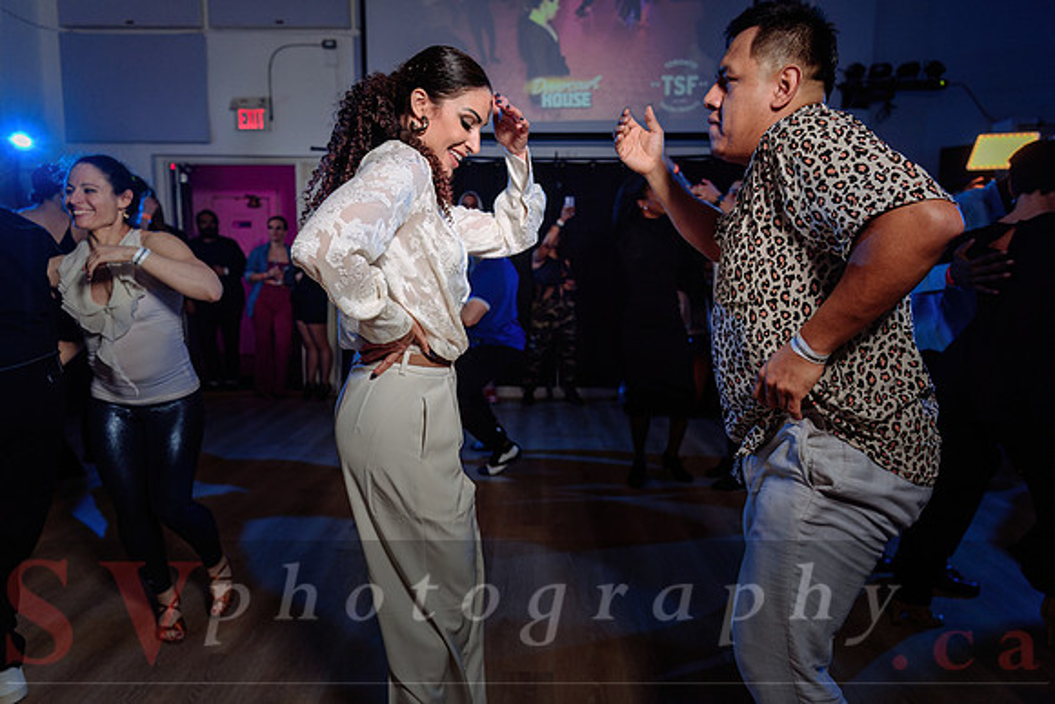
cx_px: 528
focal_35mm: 24
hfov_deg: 73.7
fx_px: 703
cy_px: 352
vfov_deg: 53.2
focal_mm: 24
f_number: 2.8
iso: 500
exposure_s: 1/125
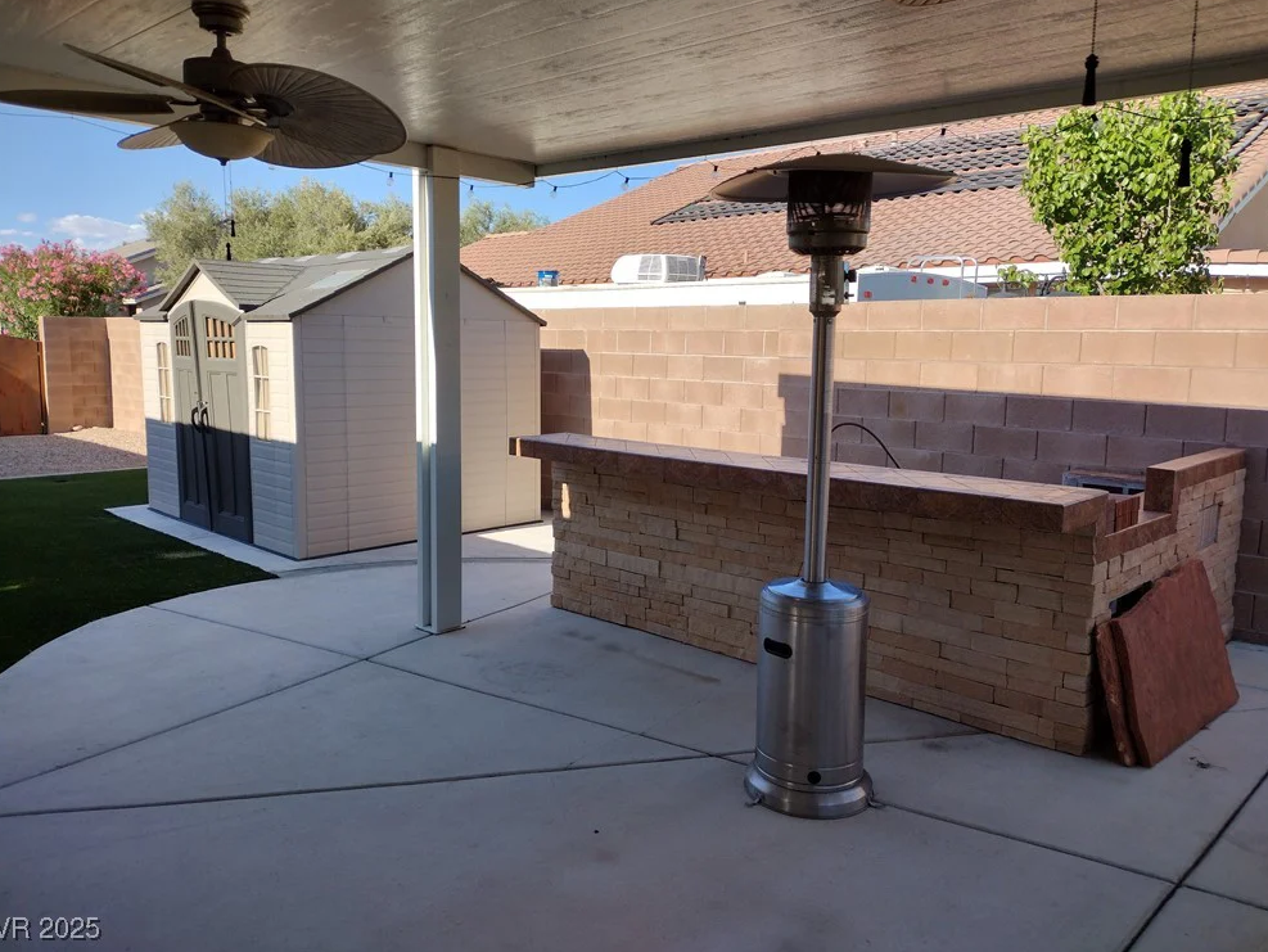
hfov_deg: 63.4
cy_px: 464
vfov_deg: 49.8
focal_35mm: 28
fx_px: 1026
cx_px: 628
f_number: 1.7
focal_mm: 4.71
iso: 100
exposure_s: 1/1967
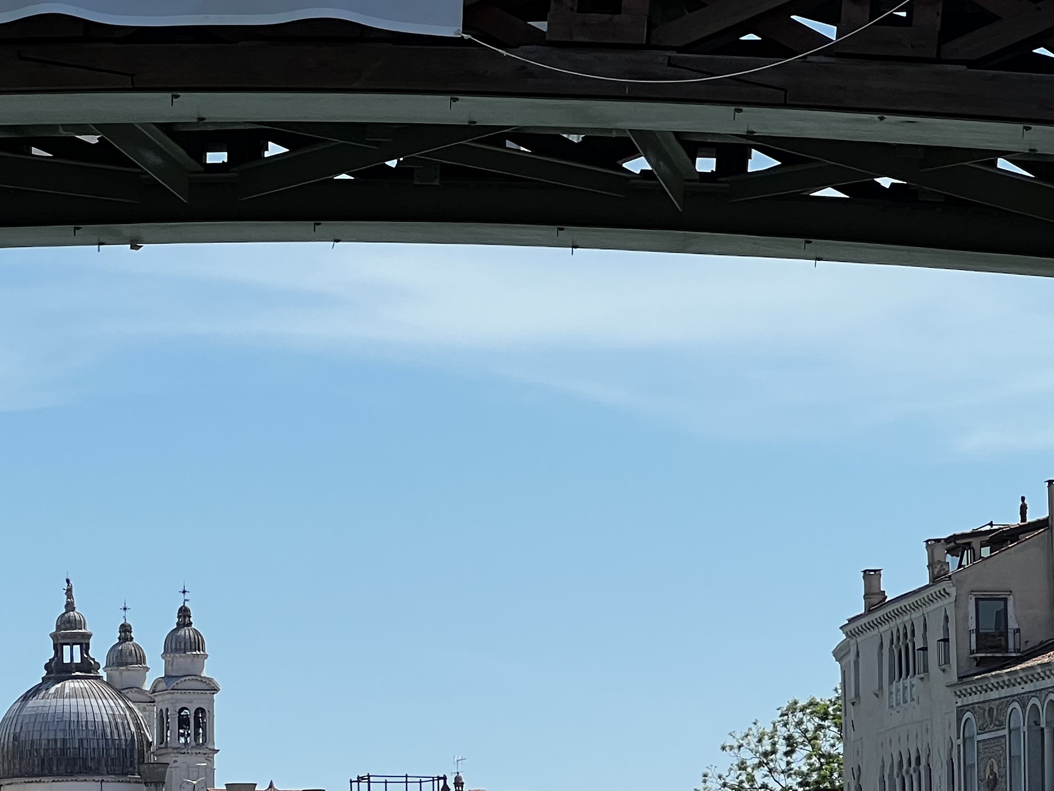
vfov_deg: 8.7
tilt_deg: +4.6
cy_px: 771
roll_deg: +1.3
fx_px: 5146
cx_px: 322
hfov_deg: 11.7
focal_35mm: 169
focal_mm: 9
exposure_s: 1/943
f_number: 2.8
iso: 32
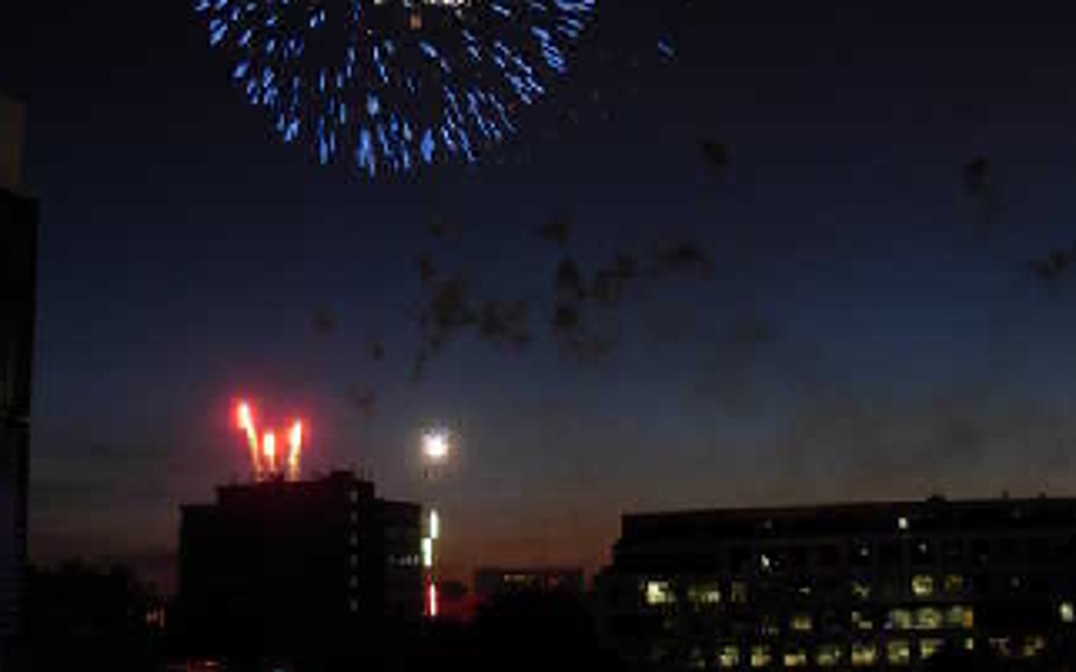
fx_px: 1759
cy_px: 201
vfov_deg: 21.5
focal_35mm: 60
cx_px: 495
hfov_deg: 34.0
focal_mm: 6.3
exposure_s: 1/4
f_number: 2.9
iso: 97
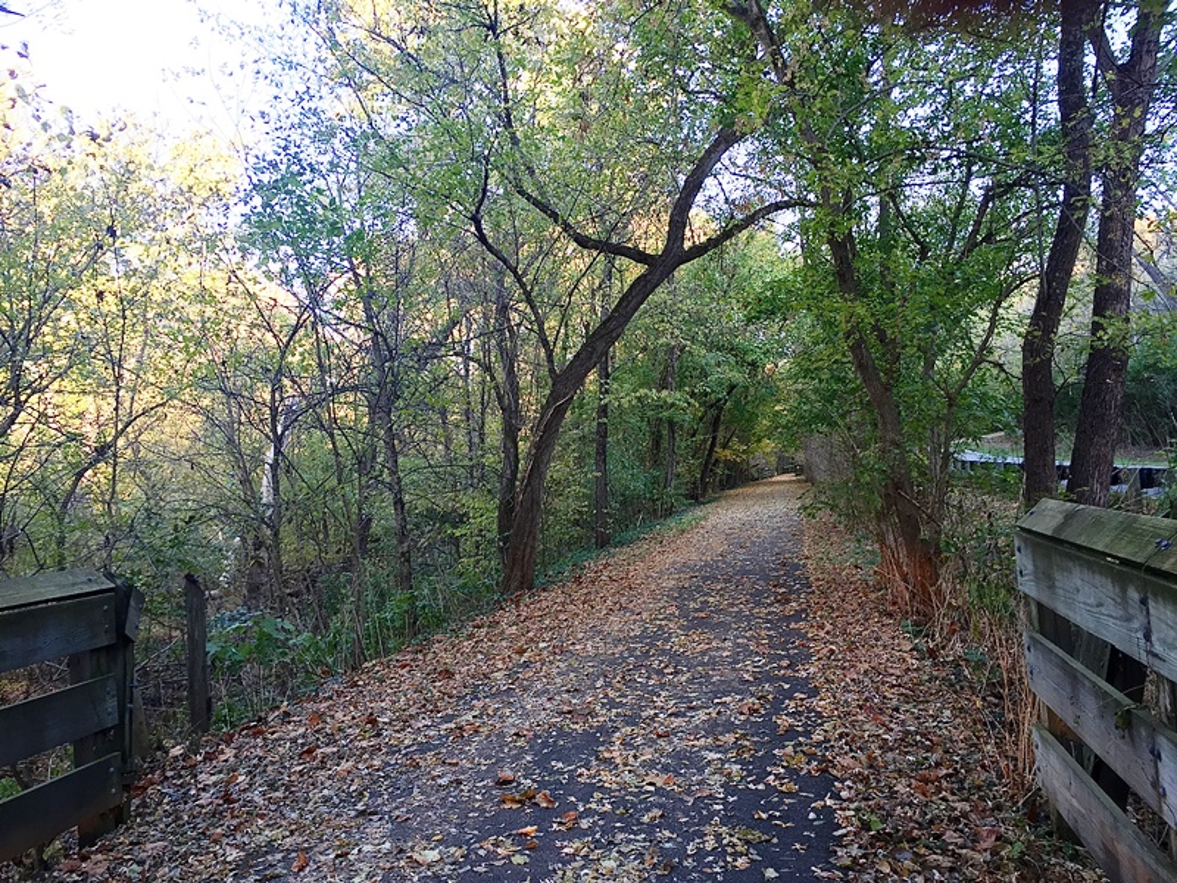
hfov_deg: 61.7
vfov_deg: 48.2
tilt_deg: +2.1
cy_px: 442
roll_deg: +3.2
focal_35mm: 29
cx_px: 588
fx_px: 986
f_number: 2.2
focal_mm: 4.15
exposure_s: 1/60
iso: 40
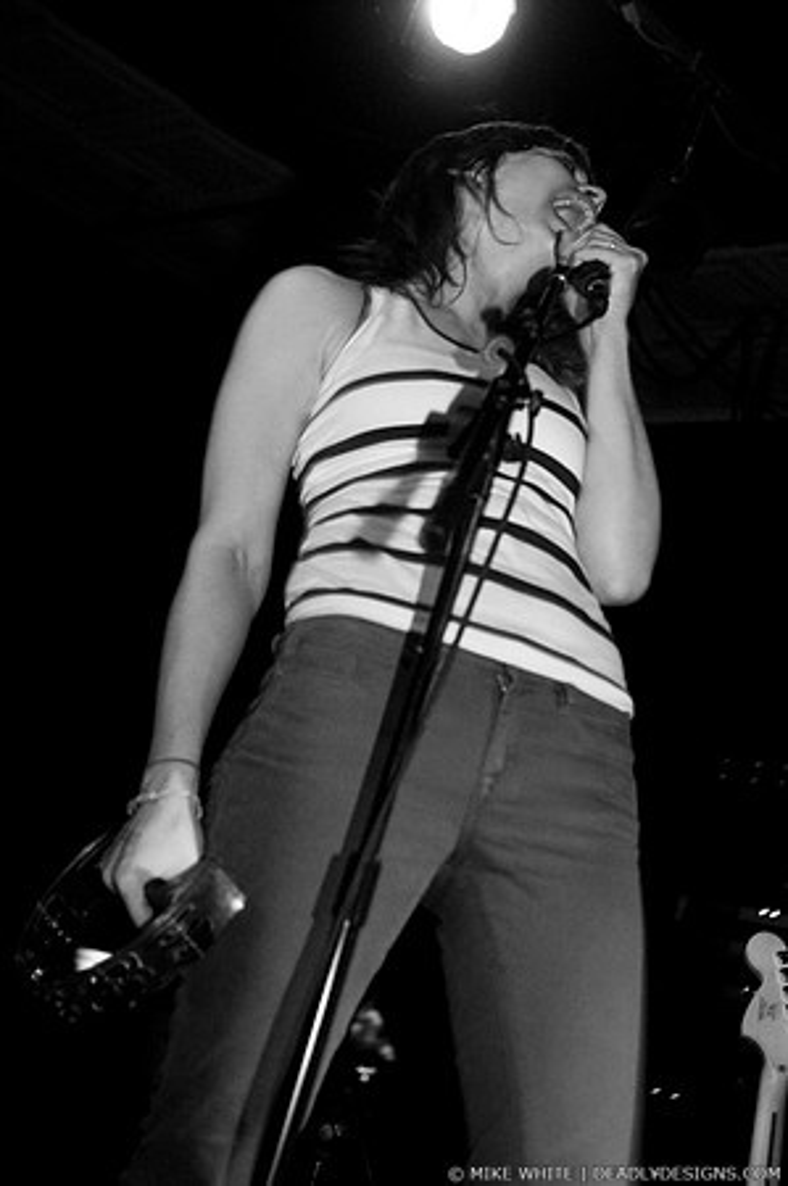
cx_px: 394
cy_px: 593
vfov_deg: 33.4
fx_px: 1974
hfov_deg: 22.6
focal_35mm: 60
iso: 800
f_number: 2.8
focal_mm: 40
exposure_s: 1/50
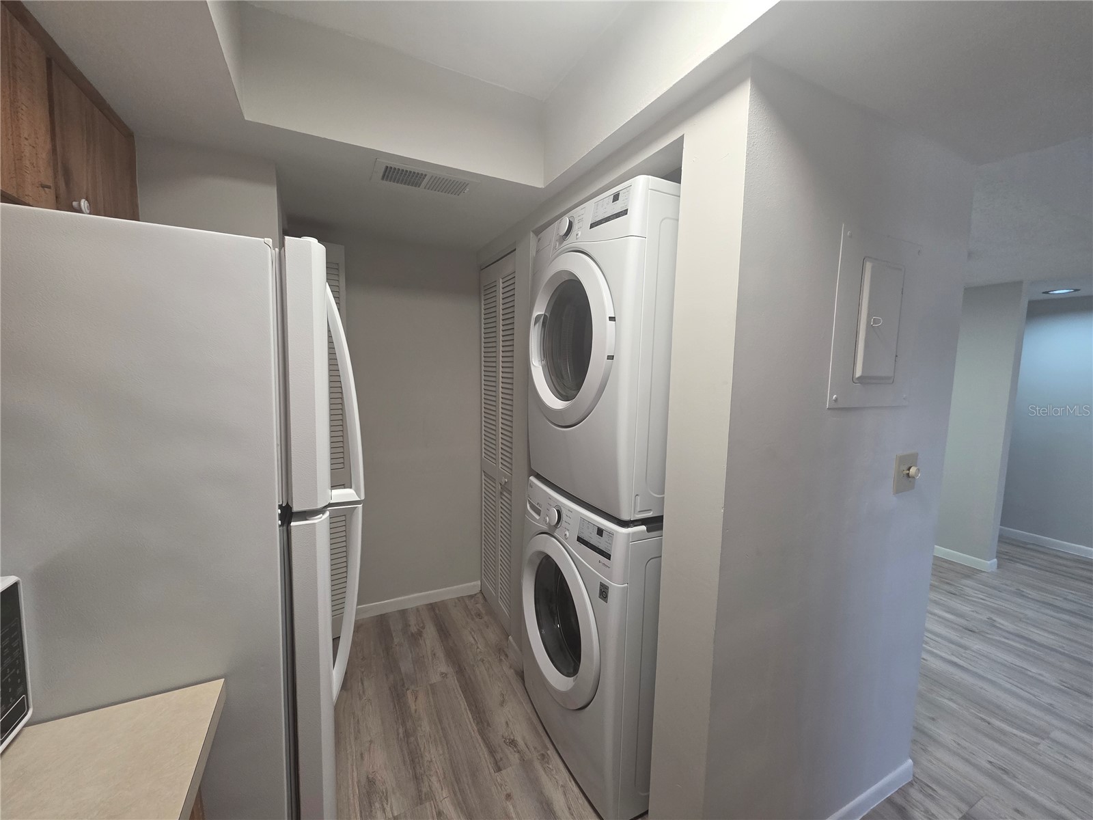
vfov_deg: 89.9
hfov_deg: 106.2
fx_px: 410
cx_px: 546
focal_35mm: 13
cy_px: 410
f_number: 1.9
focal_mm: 2.2
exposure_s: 1/120
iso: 250
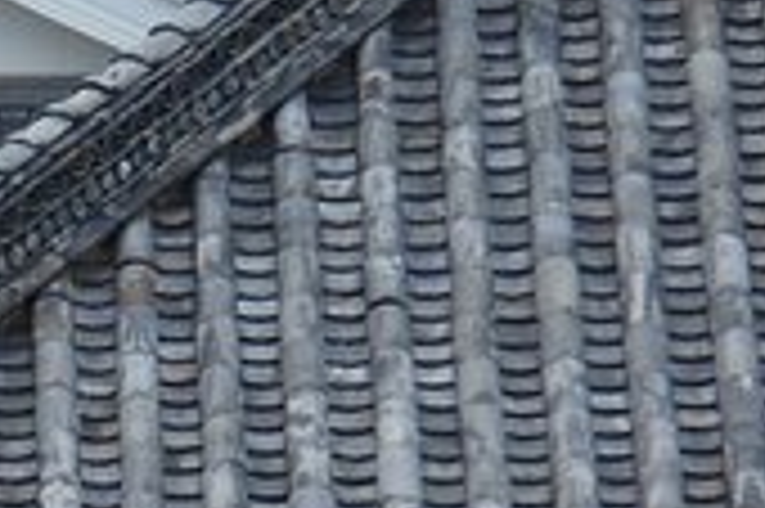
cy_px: 719
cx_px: -220
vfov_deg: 3.1
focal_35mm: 439
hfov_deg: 4.7
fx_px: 9320
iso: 80
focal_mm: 25
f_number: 5.9
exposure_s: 1/50
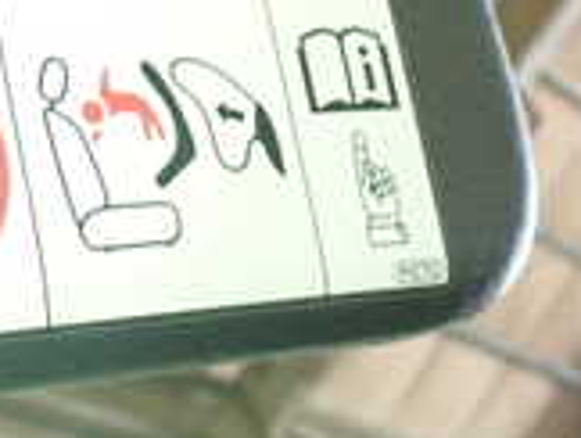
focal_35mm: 111
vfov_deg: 13.1
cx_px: -197
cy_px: -57
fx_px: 1866
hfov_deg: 16.6
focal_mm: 5.4
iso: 640
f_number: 2.3
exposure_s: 1/30
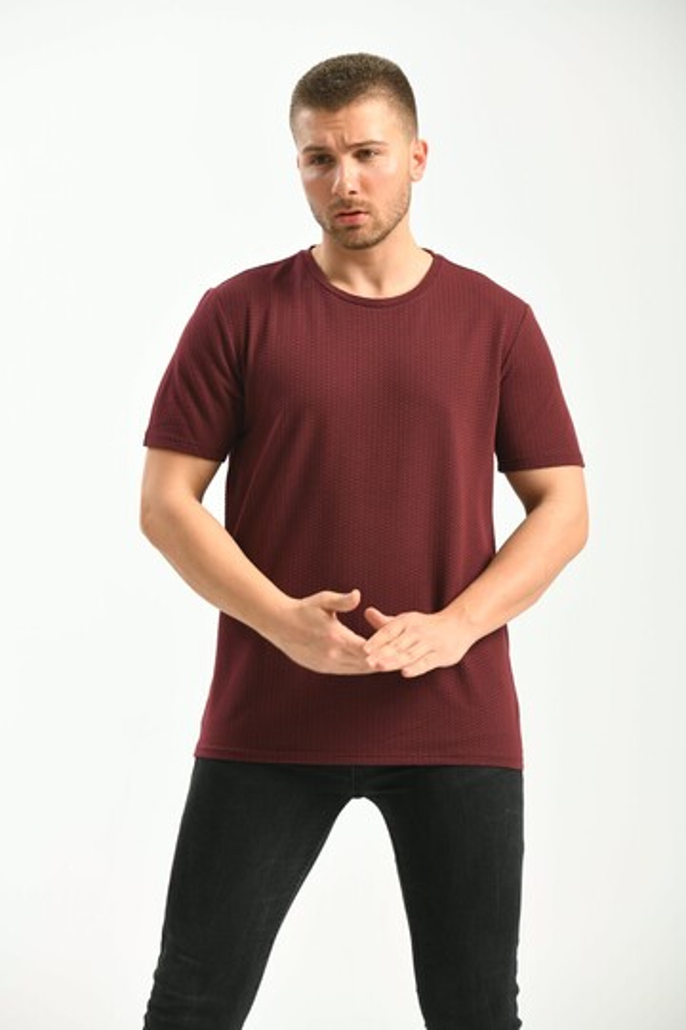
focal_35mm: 122
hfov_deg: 11.2
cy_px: 515
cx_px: 343
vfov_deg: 16.8
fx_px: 3487
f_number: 5.6
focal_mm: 122
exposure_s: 1/160
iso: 100
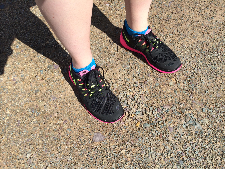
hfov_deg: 60.0
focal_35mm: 30
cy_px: 84
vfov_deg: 46.8
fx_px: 195
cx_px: 112
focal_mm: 4.12
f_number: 2.2
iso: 32
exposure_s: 1/1866
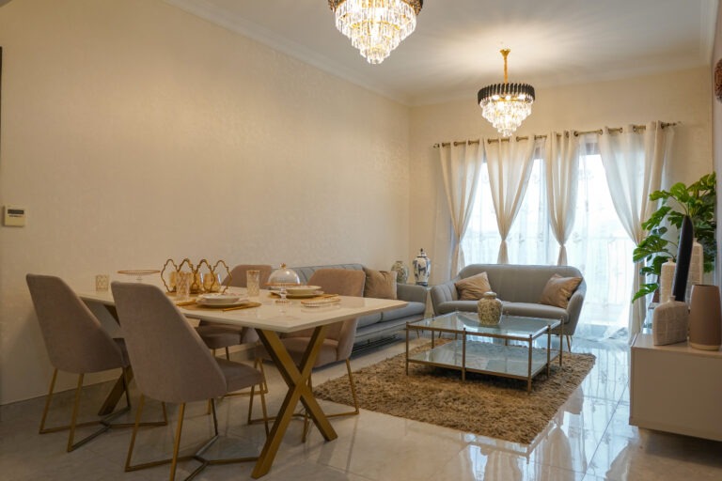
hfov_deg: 73.7
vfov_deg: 53.1
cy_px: 240
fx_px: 481
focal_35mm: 24
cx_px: 361
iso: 400
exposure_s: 1/160
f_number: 2.8
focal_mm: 16
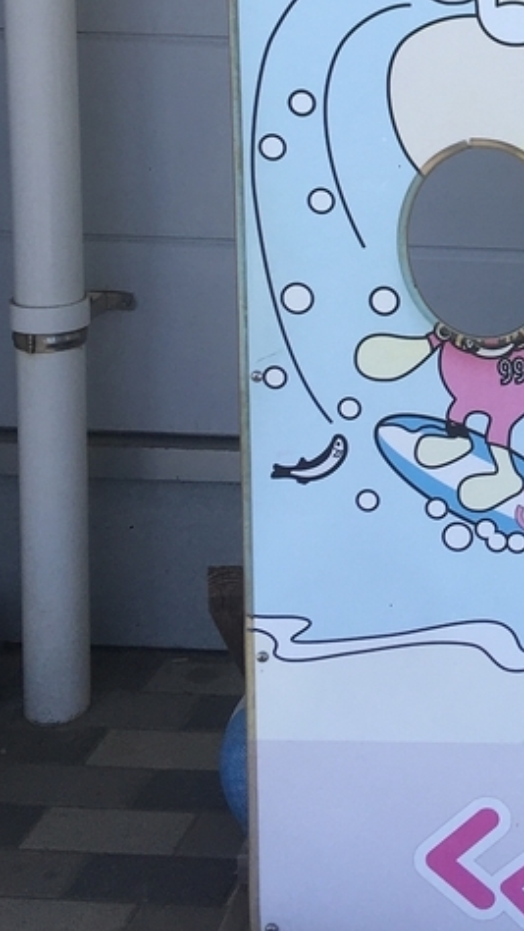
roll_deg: -2.1
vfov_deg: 25.7
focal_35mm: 80
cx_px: 846
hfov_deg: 13.9
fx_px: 1974
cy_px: 90
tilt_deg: -10.5
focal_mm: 4.15
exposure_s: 1/499
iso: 25
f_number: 2.2
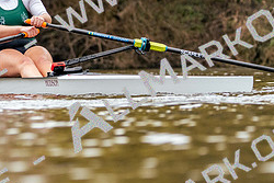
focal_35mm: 554
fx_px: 4219
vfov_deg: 2.5
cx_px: -25
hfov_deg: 3.7
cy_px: 50
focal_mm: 239
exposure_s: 1/2000
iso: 2000
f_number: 6.3
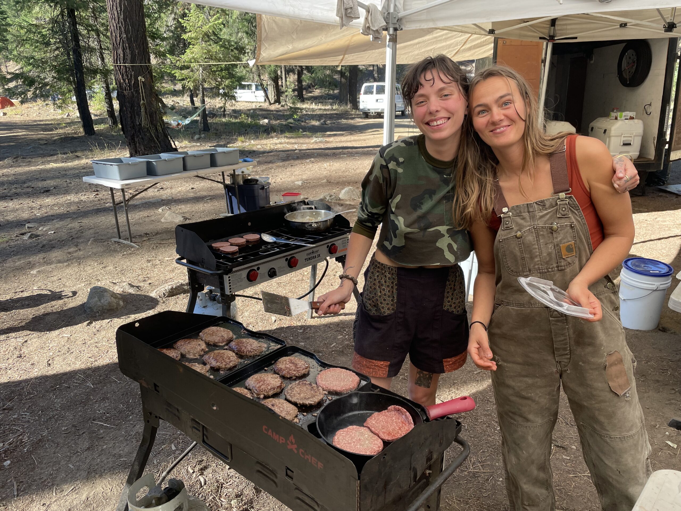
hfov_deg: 67.3
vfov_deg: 53.1
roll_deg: +0.9
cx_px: 340
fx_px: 511
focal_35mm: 26
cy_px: 256
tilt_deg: -15.1
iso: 32
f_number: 1.6
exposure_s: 1/246
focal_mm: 4.2
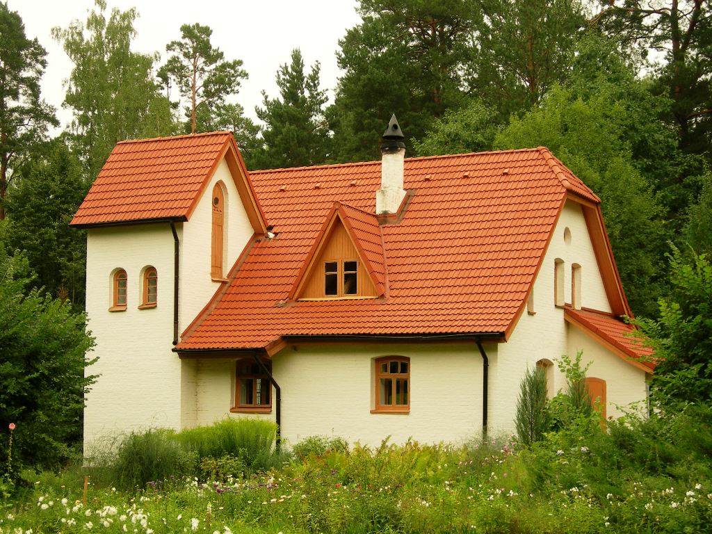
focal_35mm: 72
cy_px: 267
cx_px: 356
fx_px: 1481
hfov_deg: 27.0
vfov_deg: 20.4
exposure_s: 1/136
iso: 50
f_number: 3.7
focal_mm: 14.9
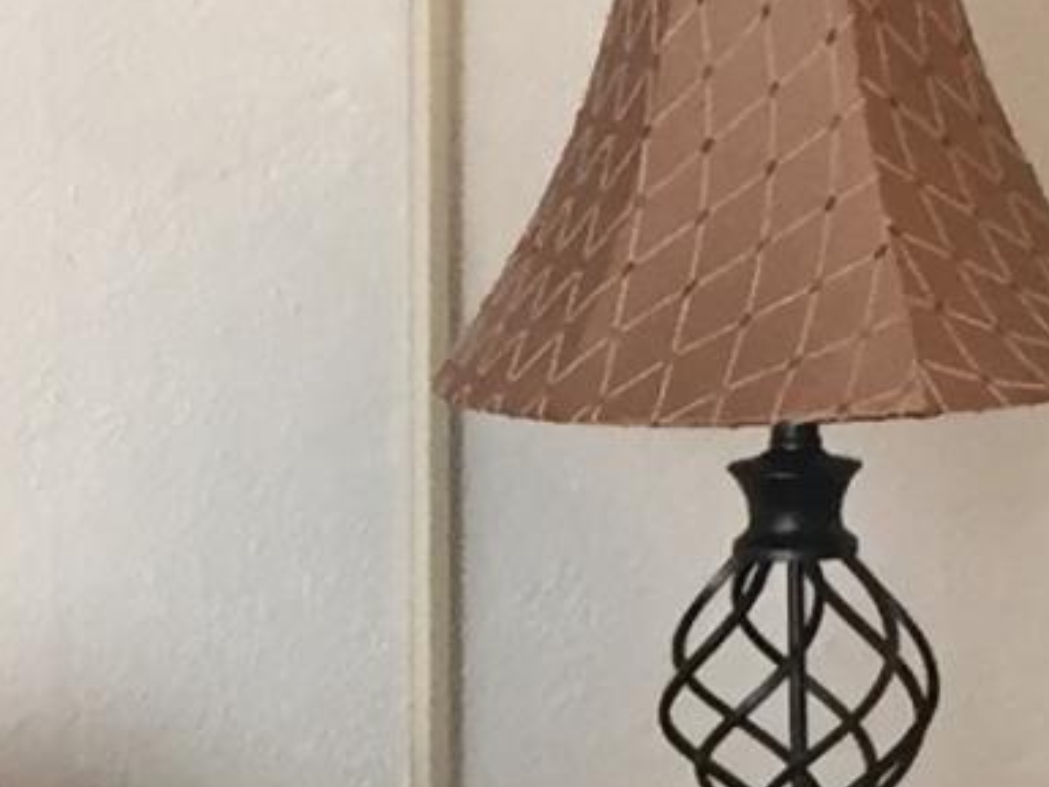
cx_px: -297
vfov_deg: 6.5
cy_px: 1005
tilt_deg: -12.3
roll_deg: +0.6
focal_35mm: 226
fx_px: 6851
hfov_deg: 8.6
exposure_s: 1/30
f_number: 2.2
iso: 40
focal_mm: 4.15
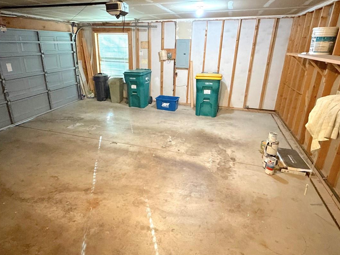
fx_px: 206
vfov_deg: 63.3
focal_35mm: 21
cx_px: 154
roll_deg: -0.1
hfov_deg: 78.8
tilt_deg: -18.1
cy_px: 114
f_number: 2.2
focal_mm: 2.22
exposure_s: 1/40
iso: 1250
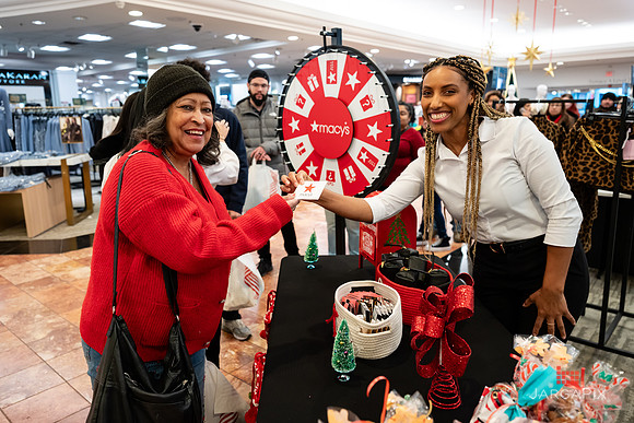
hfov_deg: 69.7
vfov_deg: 49.8
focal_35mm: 26
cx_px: 303
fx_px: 455
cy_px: 202
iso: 1000
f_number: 3.2
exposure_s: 1/160
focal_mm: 24
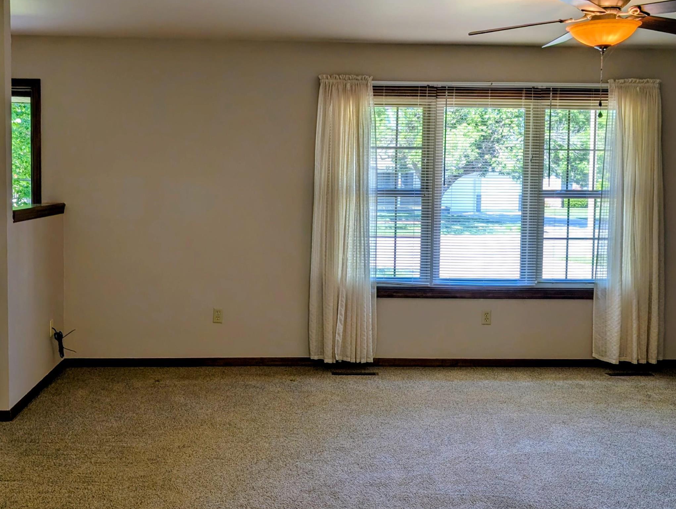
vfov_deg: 39.7
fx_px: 704
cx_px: 289
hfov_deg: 51.1
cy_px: 220
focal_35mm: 36
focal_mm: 6.9
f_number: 1.68
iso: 42
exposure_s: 1/120
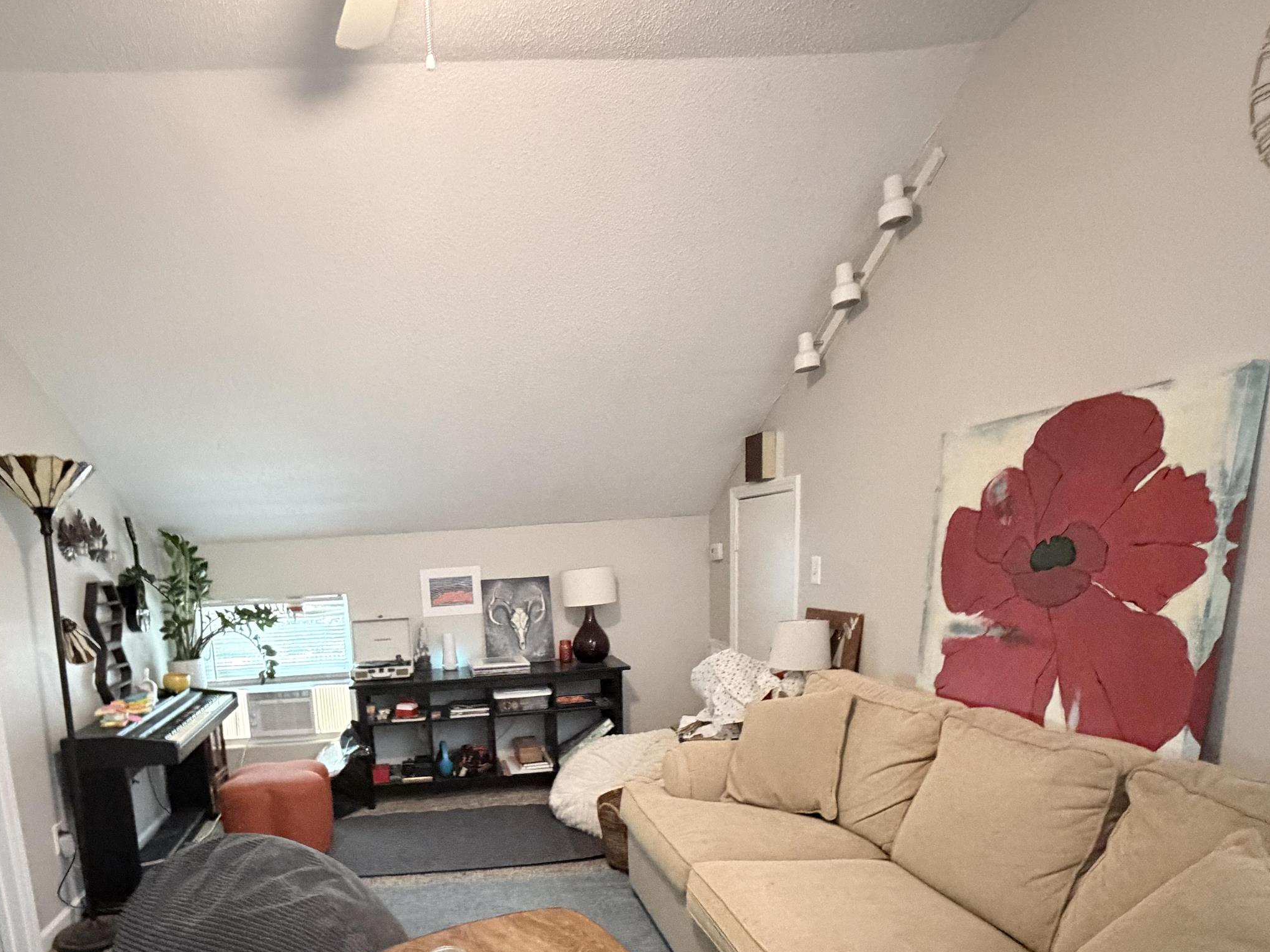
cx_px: 473
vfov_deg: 60.4
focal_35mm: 21
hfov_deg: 77.5
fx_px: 770
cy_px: 700
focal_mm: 2.22
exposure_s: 1/40
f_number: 2.2
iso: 1000
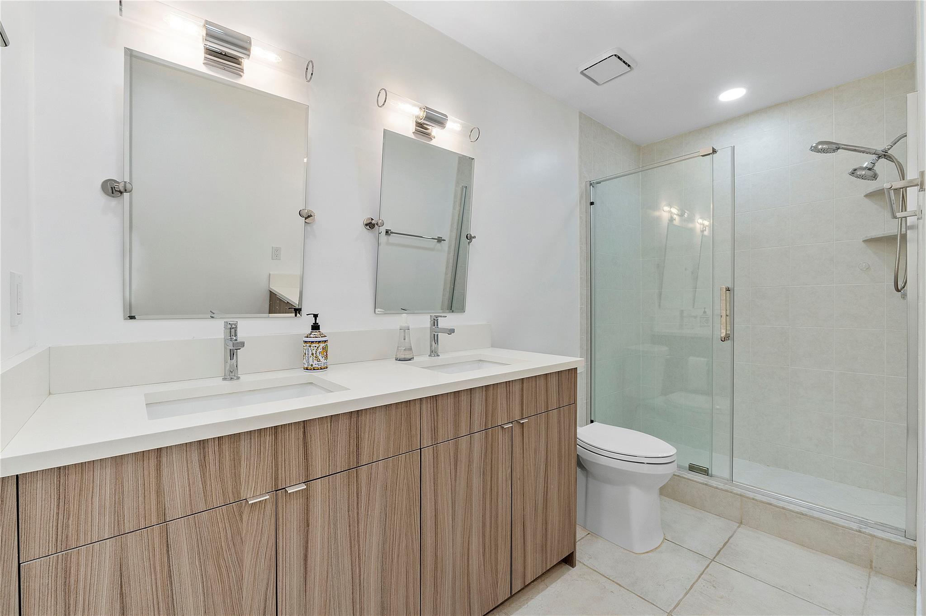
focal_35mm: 15
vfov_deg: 77.3
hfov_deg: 100.4
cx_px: 463
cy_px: 308
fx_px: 386
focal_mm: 10
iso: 160
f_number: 11
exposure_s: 1/15
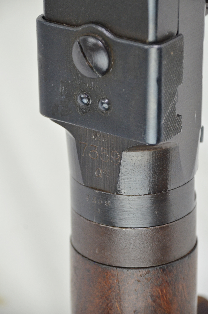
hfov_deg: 6.8
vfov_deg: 10.2
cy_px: 157
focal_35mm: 202
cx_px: 104
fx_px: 1763
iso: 1000
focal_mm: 135
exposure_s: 1/125
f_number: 5.6
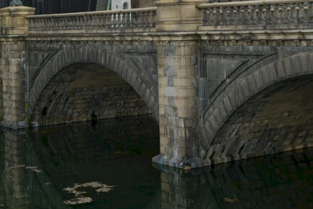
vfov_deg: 17.3
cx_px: 168
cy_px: 29
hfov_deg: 26.0
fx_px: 678
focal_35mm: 78
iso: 400
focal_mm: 27.7
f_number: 6.4
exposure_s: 1/125
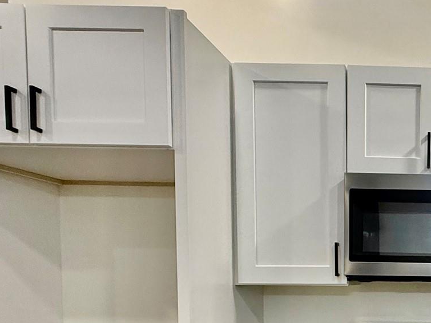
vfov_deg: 35.1
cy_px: 301
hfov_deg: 41.0
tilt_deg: -1.5
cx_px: 454
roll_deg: -0.4
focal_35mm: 38
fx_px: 473
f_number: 2.2
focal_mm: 2.22
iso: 250
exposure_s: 1/120
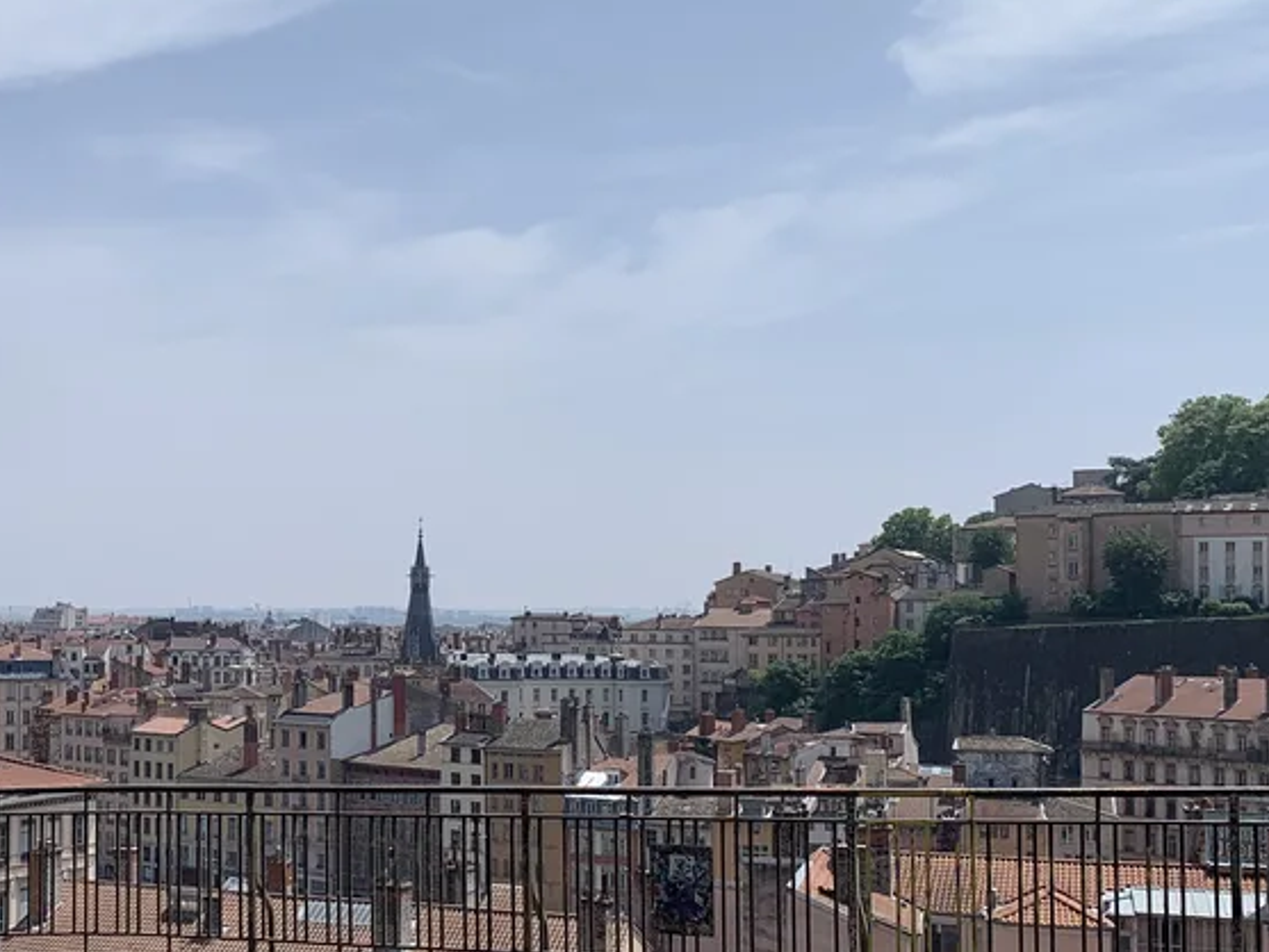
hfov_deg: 32.8
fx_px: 2053
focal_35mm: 56
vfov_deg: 26.1
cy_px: 528
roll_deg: -1.2
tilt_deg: +1.1
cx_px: 157
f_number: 1.8
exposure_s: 1/4673
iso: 25
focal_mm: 4.25
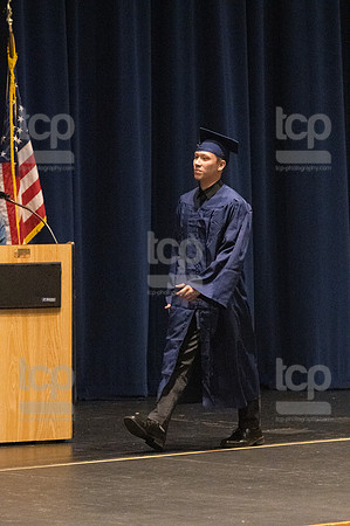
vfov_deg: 8.9
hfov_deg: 5.9
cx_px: 175
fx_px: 3391
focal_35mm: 232
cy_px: 263
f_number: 4.5
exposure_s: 1/250
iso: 8000
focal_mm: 155
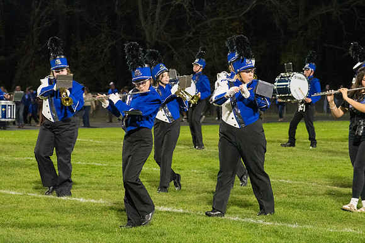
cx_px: 182
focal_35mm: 168
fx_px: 1702
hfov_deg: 12.2
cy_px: 122
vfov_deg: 8.2
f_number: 5
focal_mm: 112
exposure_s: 1/400
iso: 5000
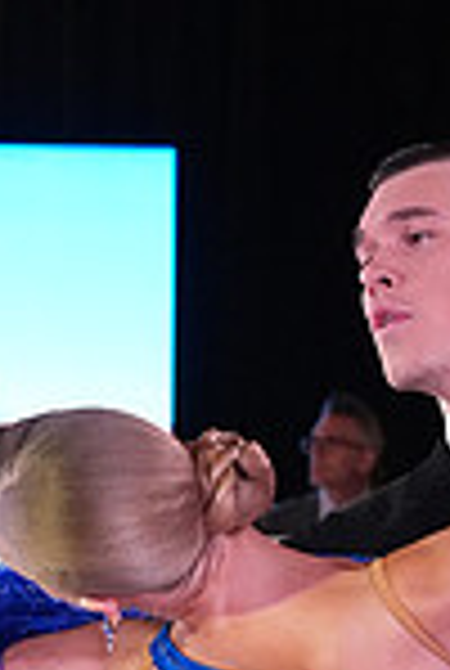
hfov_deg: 5.1
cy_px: 1039
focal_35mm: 272
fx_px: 5076
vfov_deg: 7.4
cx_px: 574
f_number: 5.6
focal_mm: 70
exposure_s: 1/400
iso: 8000
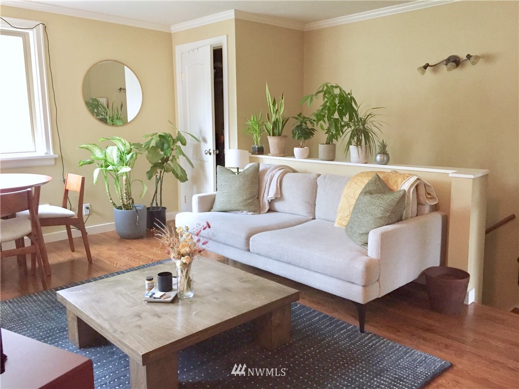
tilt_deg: -8.5
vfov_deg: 48.2
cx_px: 260
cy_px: 194
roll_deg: +0.7
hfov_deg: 61.7
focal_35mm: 29
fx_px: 435
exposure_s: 1/24
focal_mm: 4.15
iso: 250
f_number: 2.2
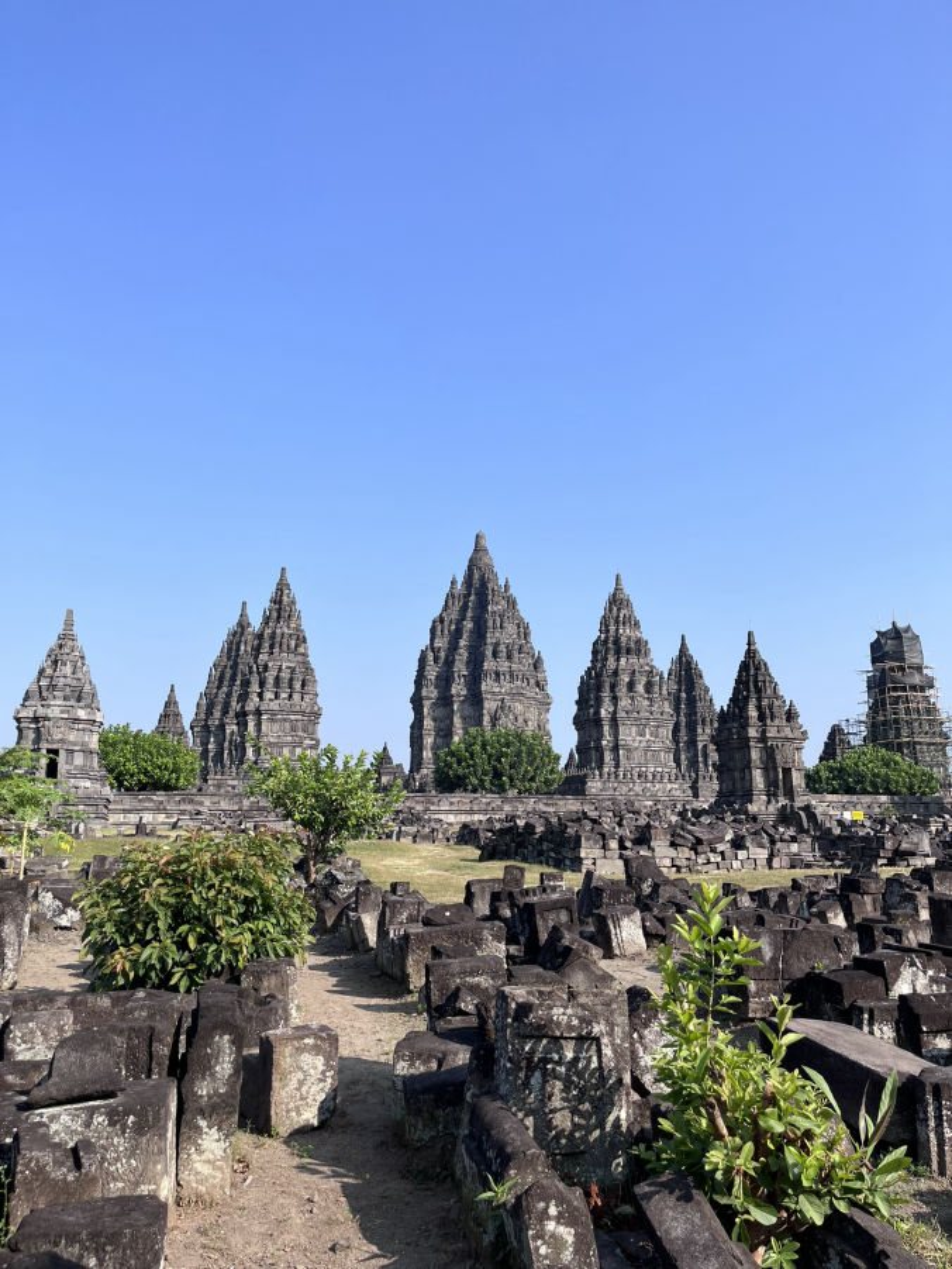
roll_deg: +1.6
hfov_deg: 53.1
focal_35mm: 26
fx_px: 953
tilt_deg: +12.0
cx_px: 476
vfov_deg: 67.3
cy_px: 634
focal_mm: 5.1
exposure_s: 1/2410
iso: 50
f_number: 1.6
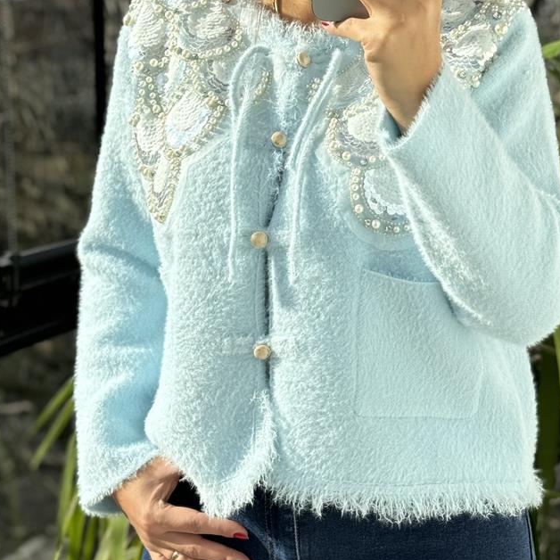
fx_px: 1647
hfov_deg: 19.2
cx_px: 368
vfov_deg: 19.3
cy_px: 237
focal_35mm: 90
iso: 64
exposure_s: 1/1215
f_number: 1.78
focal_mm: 6.76
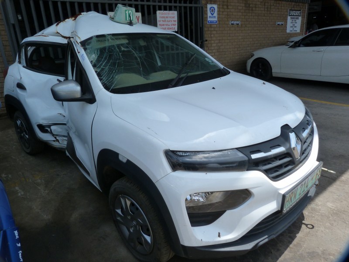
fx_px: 252
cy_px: 131
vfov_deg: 54.9
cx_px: 174
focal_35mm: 25
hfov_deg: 69.4
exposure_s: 1/250
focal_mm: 4.5
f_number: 5.6
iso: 125
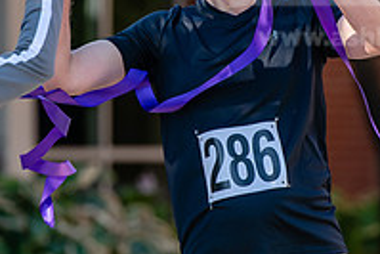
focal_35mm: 583
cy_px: 77
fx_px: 6158
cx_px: 172
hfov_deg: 3.5
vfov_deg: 2.4
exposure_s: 1/500
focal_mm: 200
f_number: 3.5
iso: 160
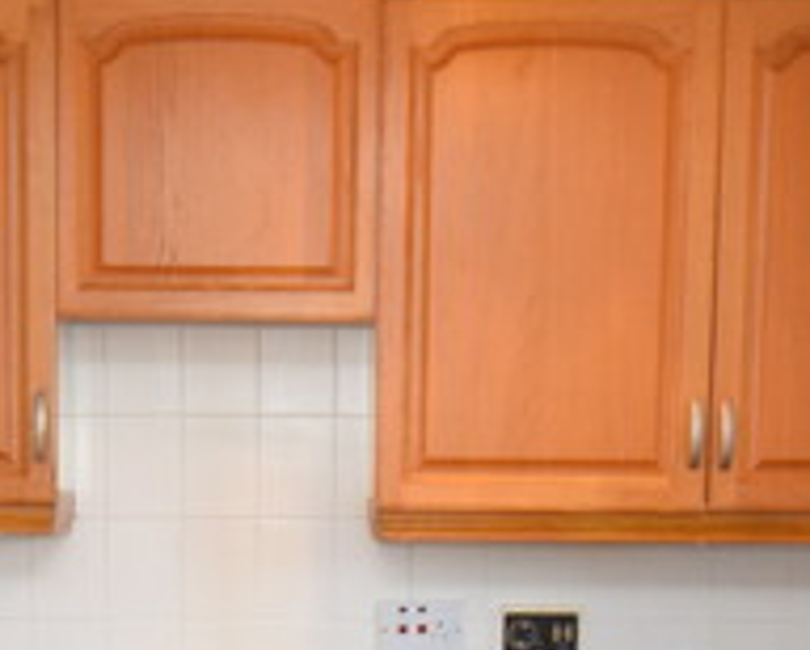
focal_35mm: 75
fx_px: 1800
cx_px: 219
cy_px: 791
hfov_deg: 25.1
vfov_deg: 19.2
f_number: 5
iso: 800
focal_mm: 10
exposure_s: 1/100
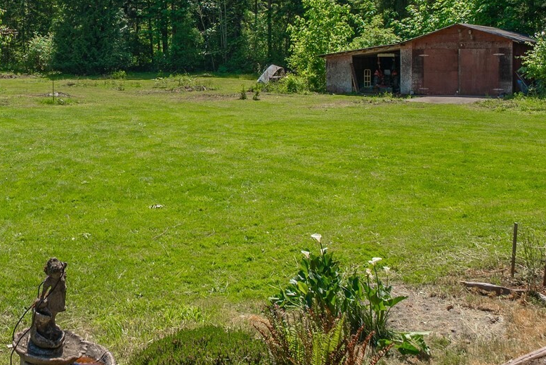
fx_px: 728
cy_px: 68
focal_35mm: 48
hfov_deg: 39.9
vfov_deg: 27.5
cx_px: 131
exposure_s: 1/200
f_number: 7.1
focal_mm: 22
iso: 80
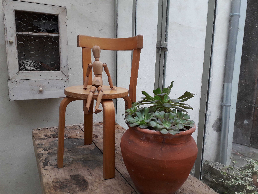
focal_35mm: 27
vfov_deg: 51.4
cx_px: 129
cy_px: 97
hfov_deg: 65.3
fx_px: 201
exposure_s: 1/100
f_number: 1.9
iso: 50
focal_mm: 3.6
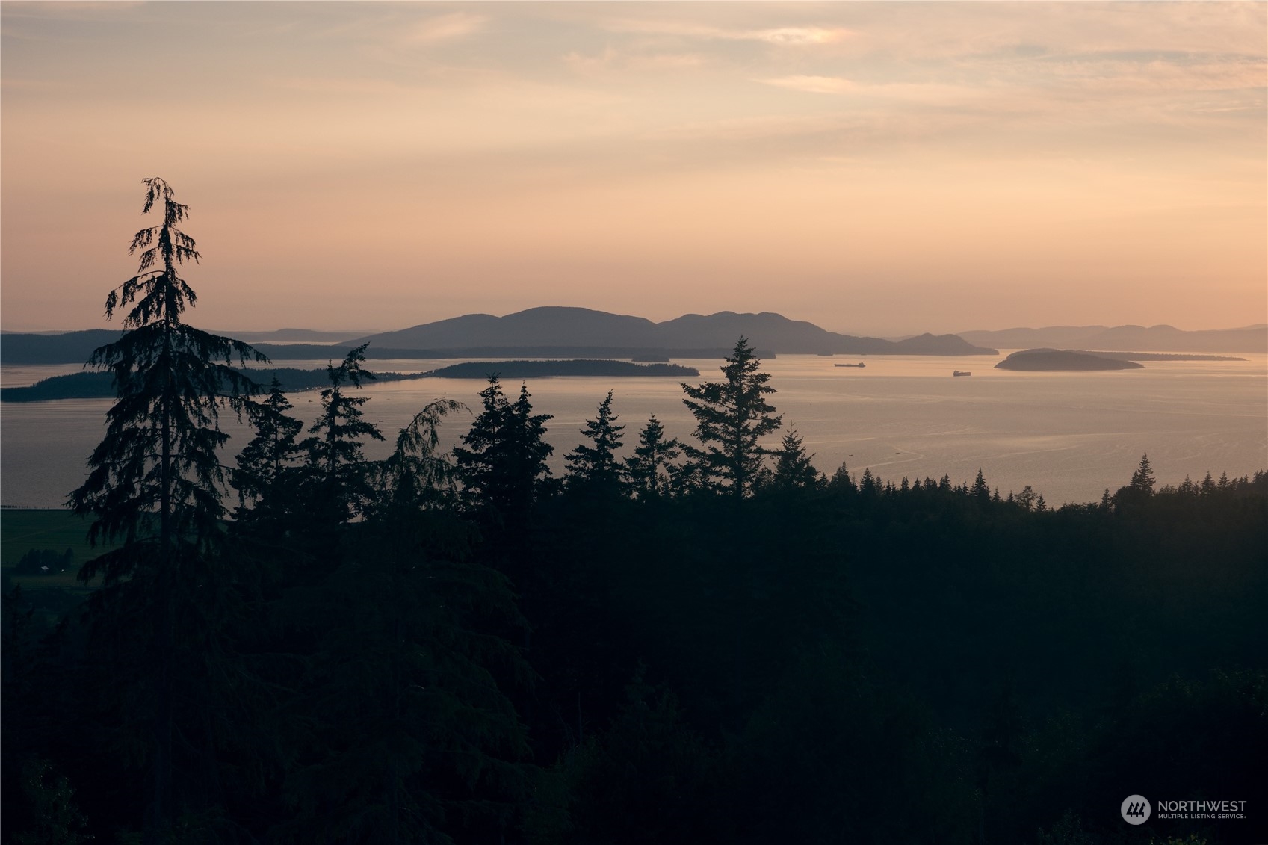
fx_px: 1972
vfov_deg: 24.2
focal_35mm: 56
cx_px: 634
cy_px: 422
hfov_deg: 35.6
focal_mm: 20.49
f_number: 3.2
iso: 200
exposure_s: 1/1000
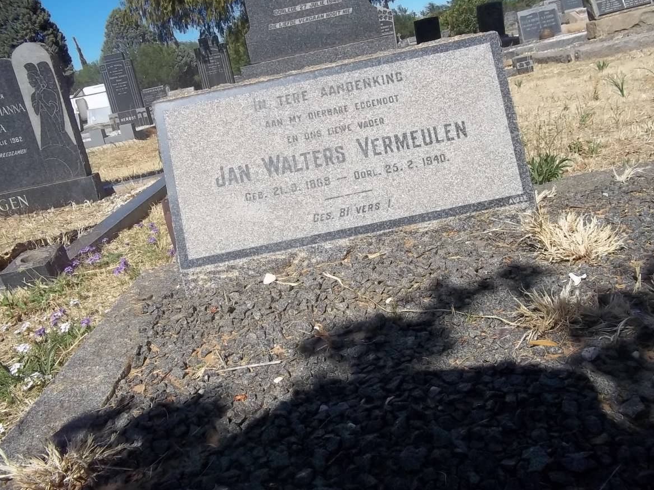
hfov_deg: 55.4
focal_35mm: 33
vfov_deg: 42.9
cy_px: 241
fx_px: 623
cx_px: 328
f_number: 5.5
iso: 80
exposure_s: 1/640
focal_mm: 5.7
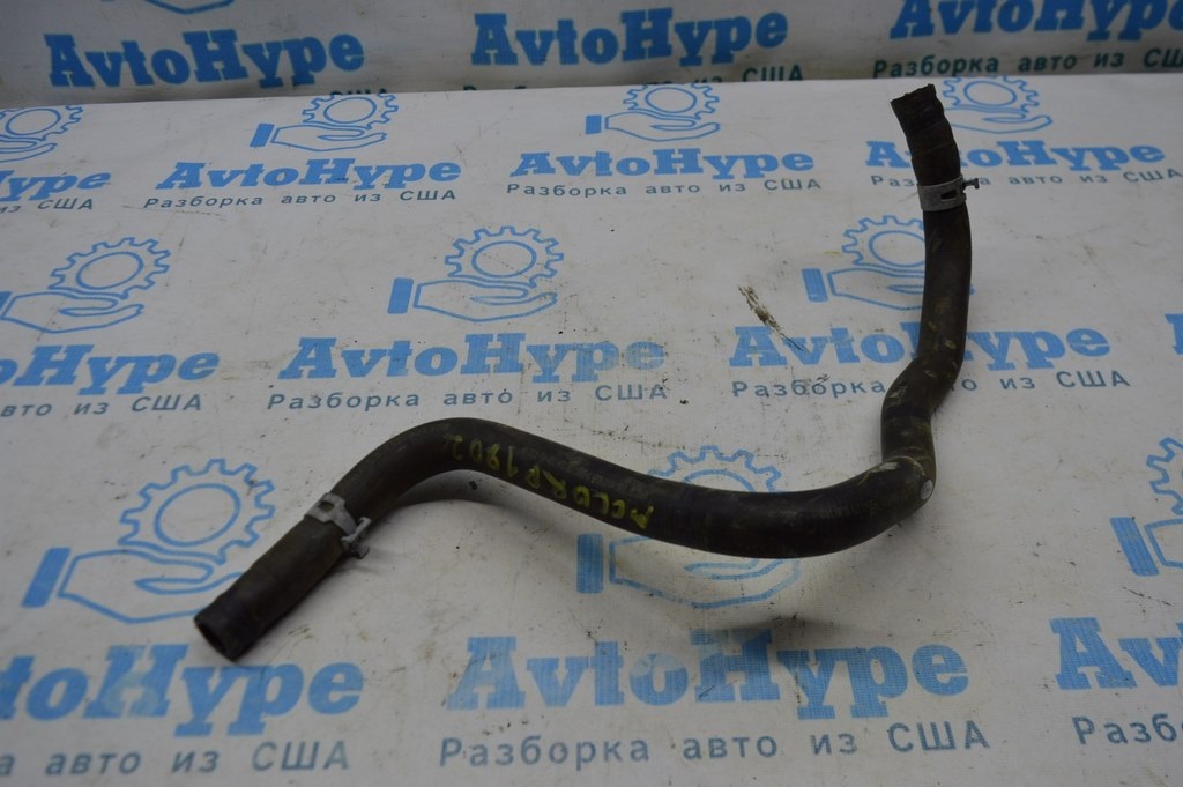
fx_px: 1034
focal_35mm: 32
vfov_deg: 41.6
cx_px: 592
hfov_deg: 59.5
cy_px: 394
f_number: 5
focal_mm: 21
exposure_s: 1/100
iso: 400
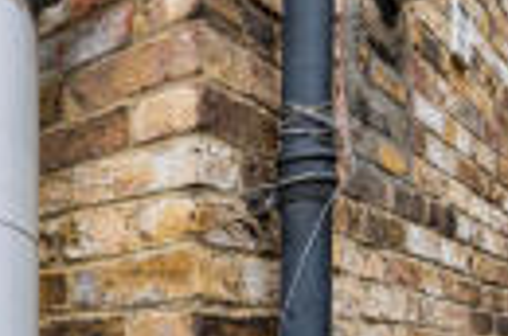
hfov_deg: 39.4
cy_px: 350
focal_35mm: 44
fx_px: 619
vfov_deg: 28.2
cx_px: 0
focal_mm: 12
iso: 320
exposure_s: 1/80
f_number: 9
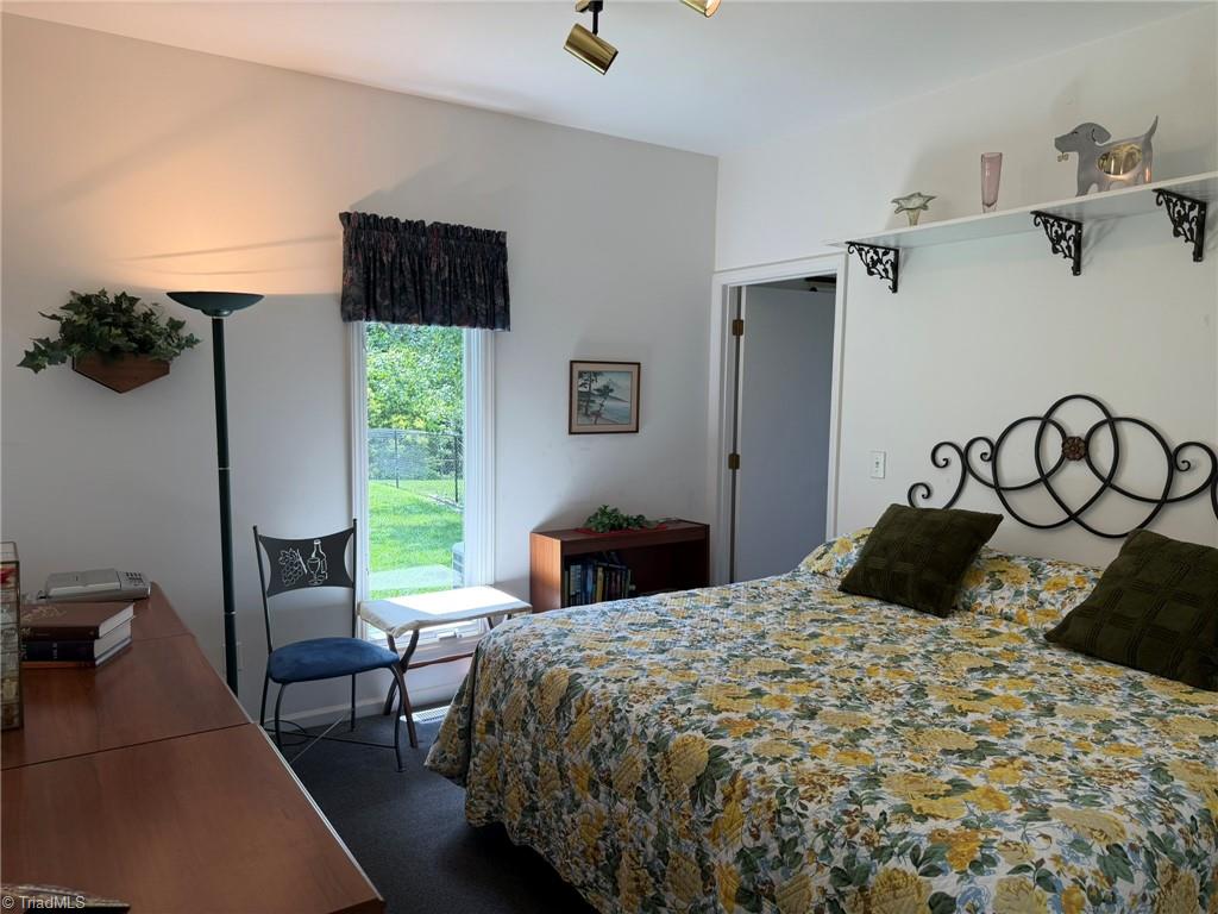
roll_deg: +0.0
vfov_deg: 56.8
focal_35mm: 24
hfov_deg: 71.6
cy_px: 457
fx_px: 844
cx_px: 609
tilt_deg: -4.7
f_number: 1.78
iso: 80
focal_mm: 6.76
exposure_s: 1/286
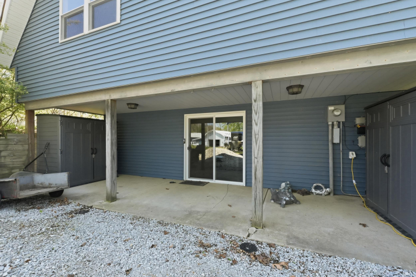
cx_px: 208
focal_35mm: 15
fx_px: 173
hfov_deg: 100.4
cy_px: 138
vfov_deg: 77.3
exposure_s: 1/320
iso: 1600
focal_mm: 10
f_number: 8
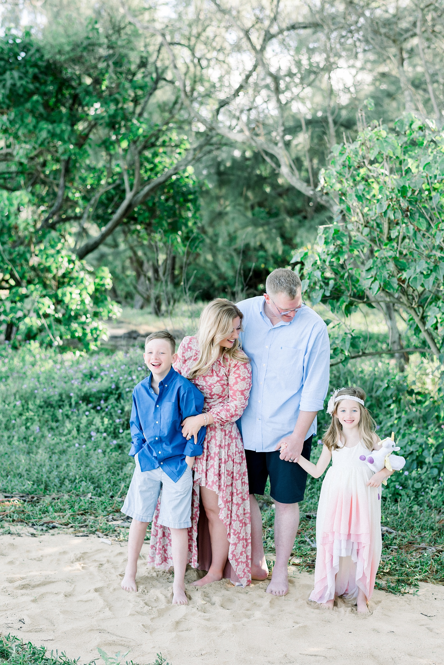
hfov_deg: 23.4
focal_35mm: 58
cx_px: 222
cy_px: 332
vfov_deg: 34.5
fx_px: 1072
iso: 200
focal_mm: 58
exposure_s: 1/200
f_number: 2.8
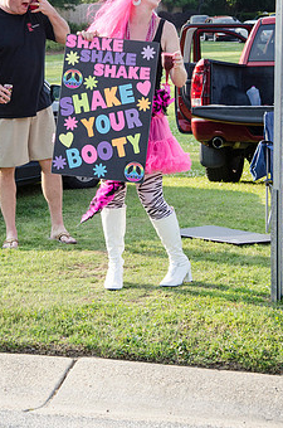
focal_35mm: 123
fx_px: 1458
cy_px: 147
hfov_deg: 11.1
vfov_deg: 16.7
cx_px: 111
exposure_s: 1/1000
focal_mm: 62
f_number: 8
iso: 800
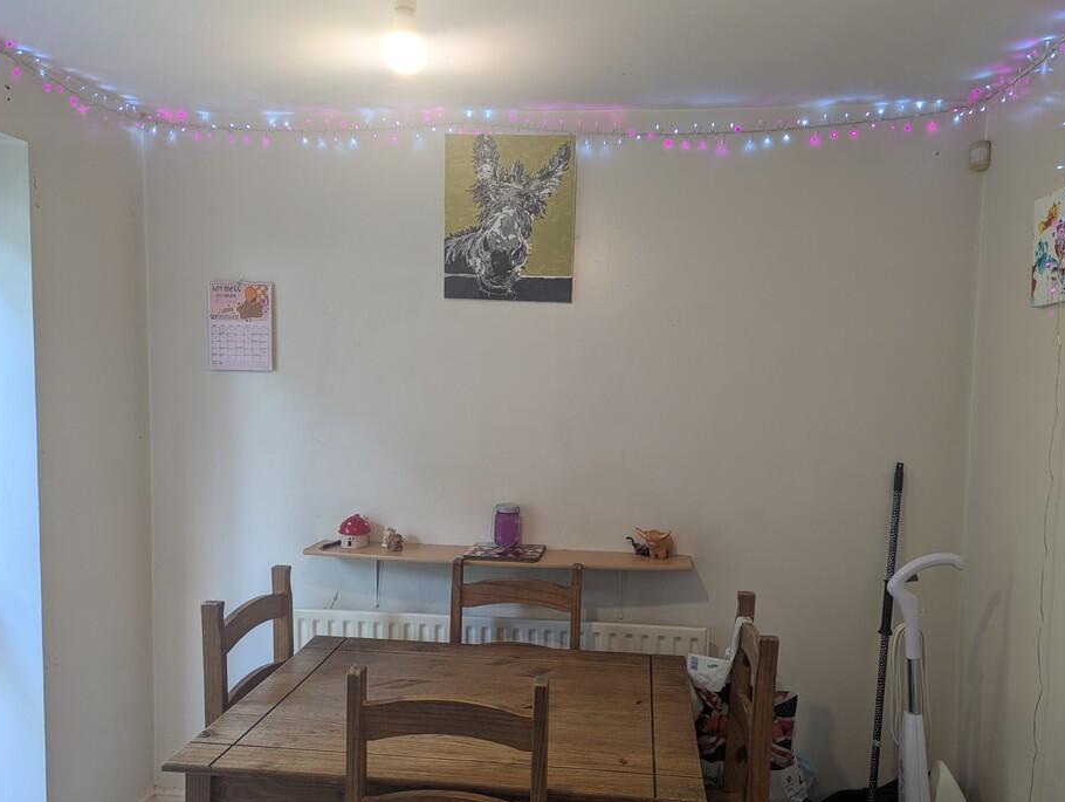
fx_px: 832
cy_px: 433
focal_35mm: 27
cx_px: 566
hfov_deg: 65.2
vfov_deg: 51.4
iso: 50
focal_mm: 6.81
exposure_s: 1/23.8
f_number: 1.85
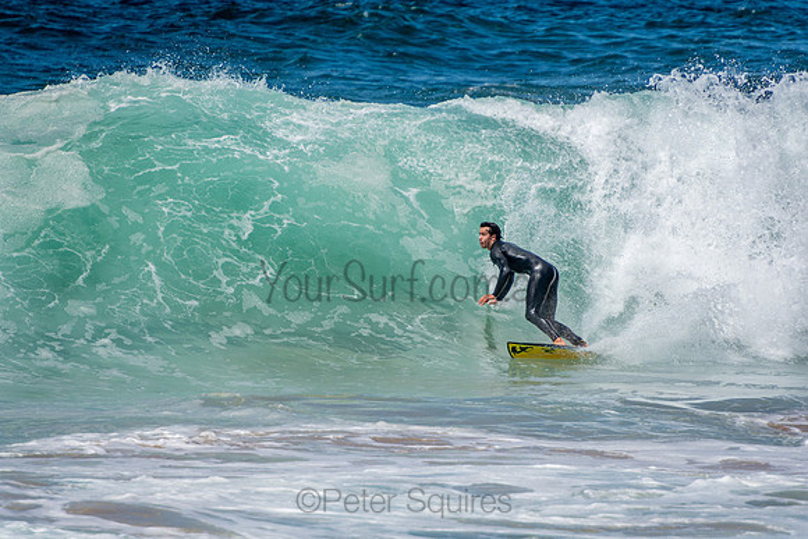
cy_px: 270
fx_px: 13469
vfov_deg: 2.3
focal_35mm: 600
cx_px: 404
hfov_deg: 3.4
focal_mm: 400
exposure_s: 1/2000
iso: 250
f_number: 5.6
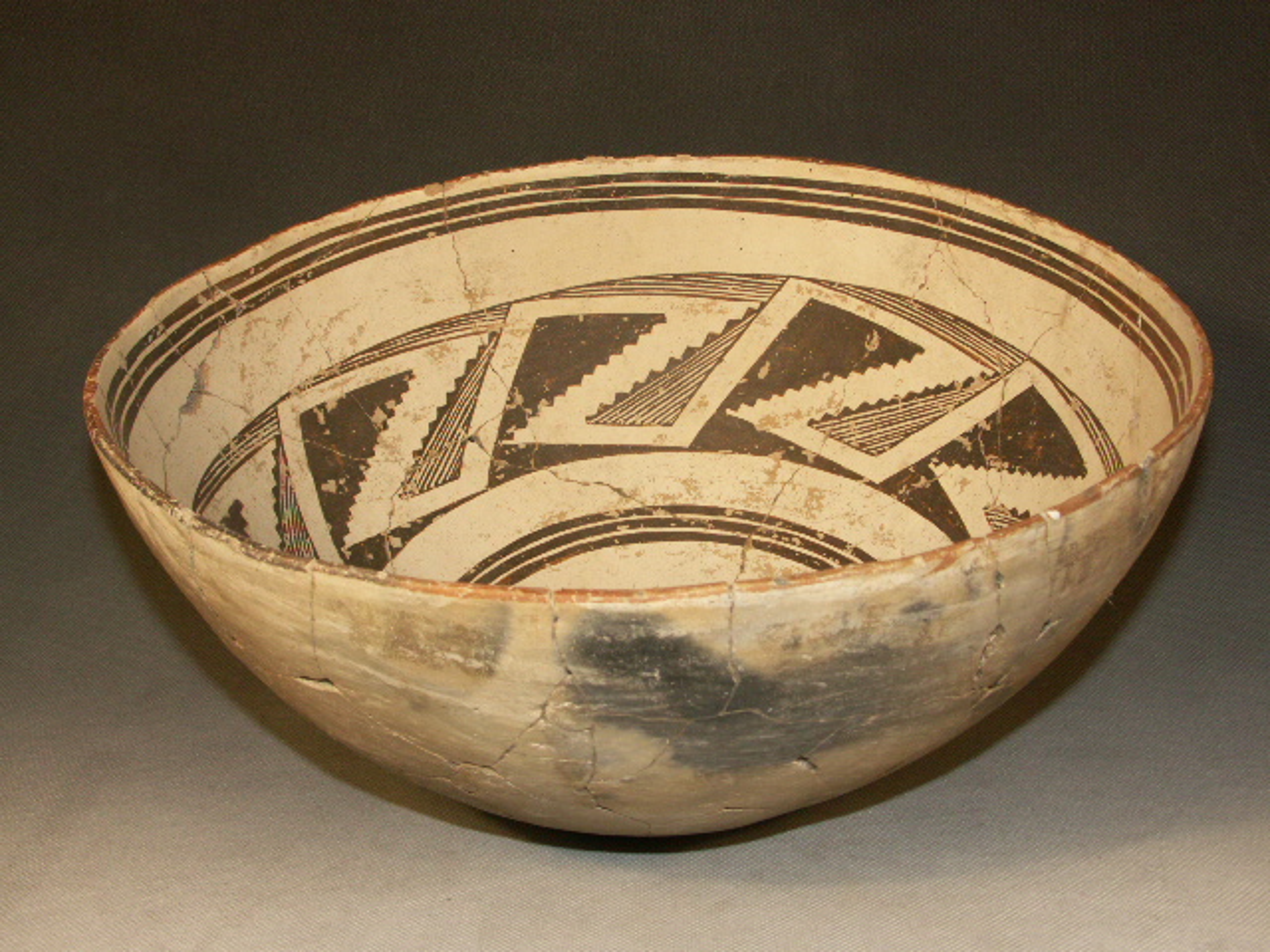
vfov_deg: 36.8
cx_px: 635
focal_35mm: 39
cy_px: 476
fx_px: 1431
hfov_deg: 47.9
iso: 100
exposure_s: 1/125
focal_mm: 10.07
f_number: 5.6
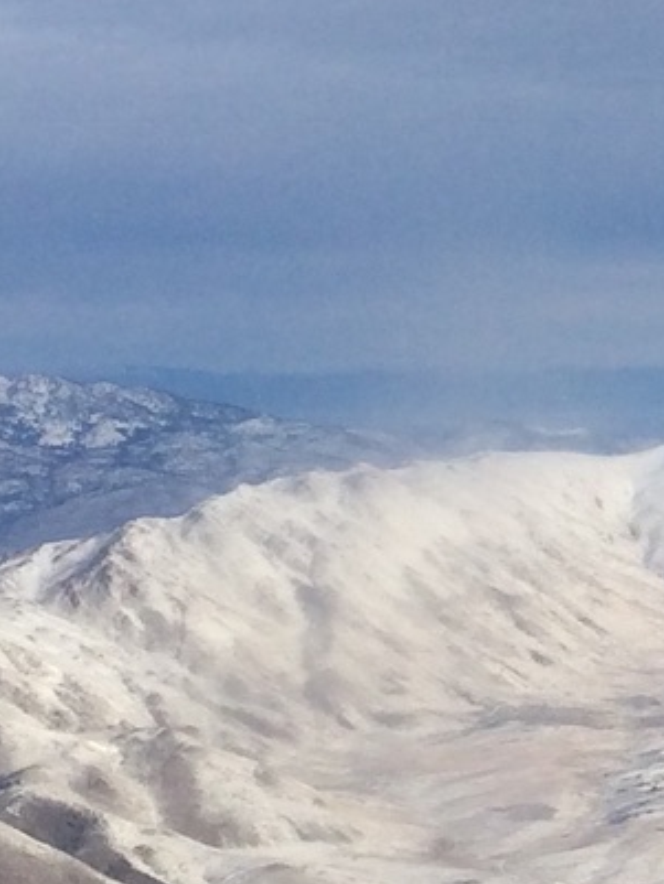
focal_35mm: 148
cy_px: 346
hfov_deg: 9.4
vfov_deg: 13.3
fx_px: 3783
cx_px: 1284
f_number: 2.2
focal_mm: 4.15
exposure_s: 1/1080
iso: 32
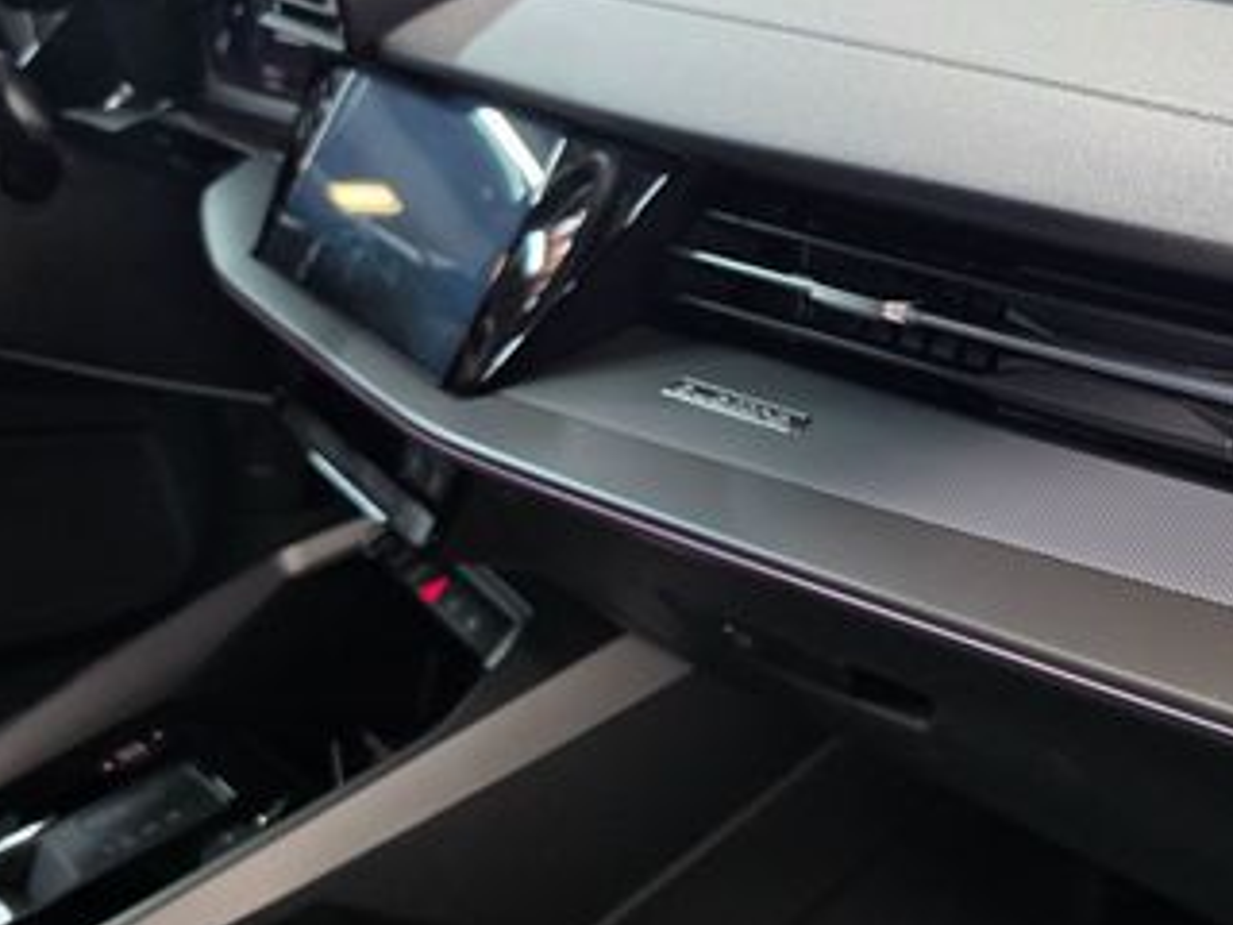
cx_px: 1029
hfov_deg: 39.2
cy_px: 478
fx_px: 1638
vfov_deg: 31.5
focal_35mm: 46
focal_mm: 6.3
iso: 400
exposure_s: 1/120
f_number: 1.7
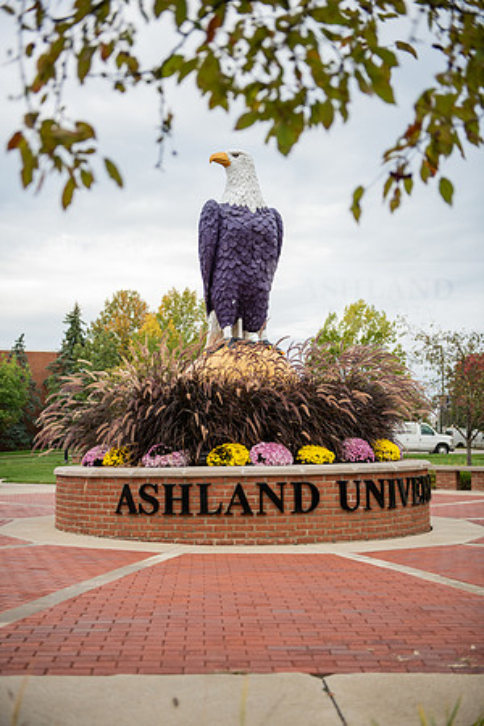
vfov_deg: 41.1
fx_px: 968
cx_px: 242
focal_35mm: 48
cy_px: 363
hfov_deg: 28.1
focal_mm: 48
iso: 160
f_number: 2.8
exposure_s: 1/320
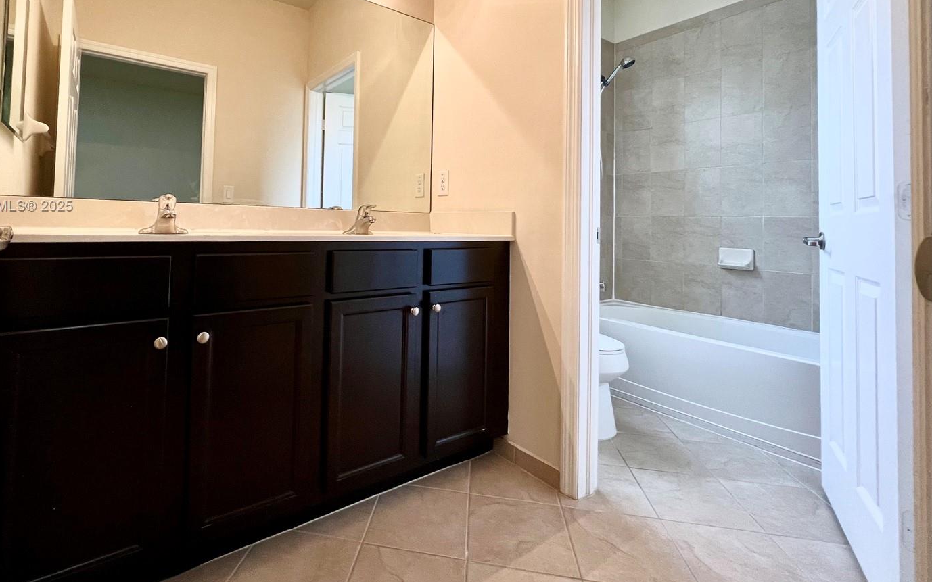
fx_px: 406
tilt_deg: +1.6
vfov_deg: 69.7
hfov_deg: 97.1
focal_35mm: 16
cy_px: 207
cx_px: 397
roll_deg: -0.6
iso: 200
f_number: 1.8
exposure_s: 1/120
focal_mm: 1.57
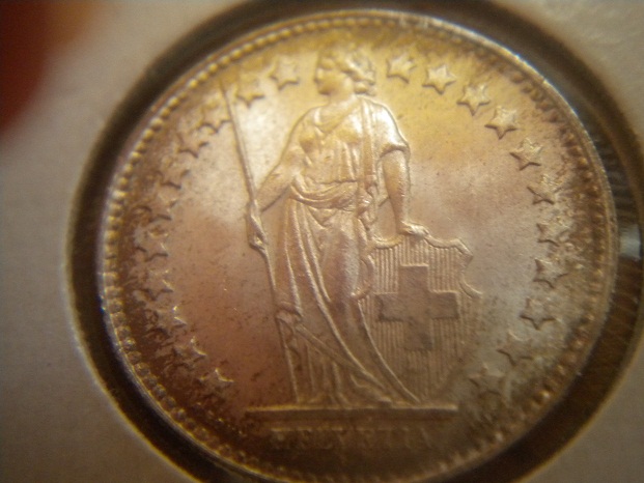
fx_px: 763
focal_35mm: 41
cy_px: 242
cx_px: 322
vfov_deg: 35.1
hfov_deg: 45.8
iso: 400
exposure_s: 1/16.8
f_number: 3.5
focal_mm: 7.4
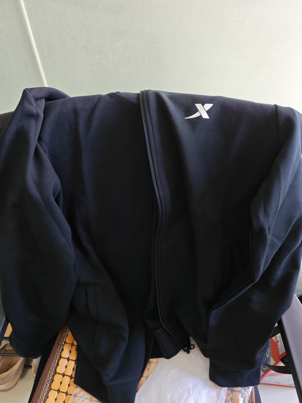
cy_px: 202
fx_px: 279
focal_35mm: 24
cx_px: 151
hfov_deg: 56.8
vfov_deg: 71.6
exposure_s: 1/50
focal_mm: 5.52
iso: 160
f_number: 1.95
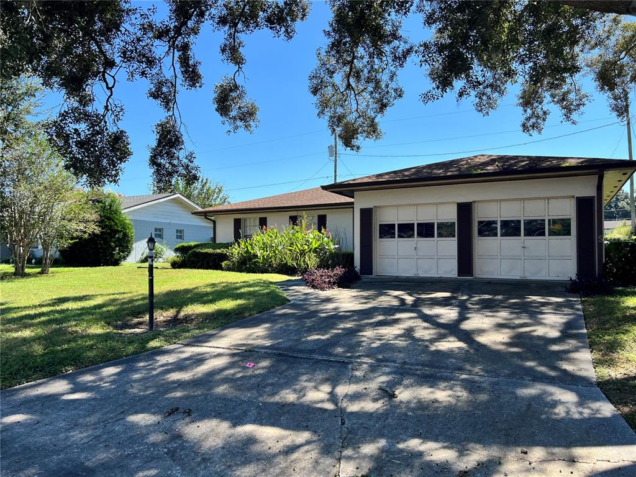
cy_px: 238
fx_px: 478
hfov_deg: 67.3
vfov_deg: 53.1
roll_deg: +0.3
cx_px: 318
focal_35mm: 26
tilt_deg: +2.2
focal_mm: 5.7
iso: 50
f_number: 1.5
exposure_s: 1/2299
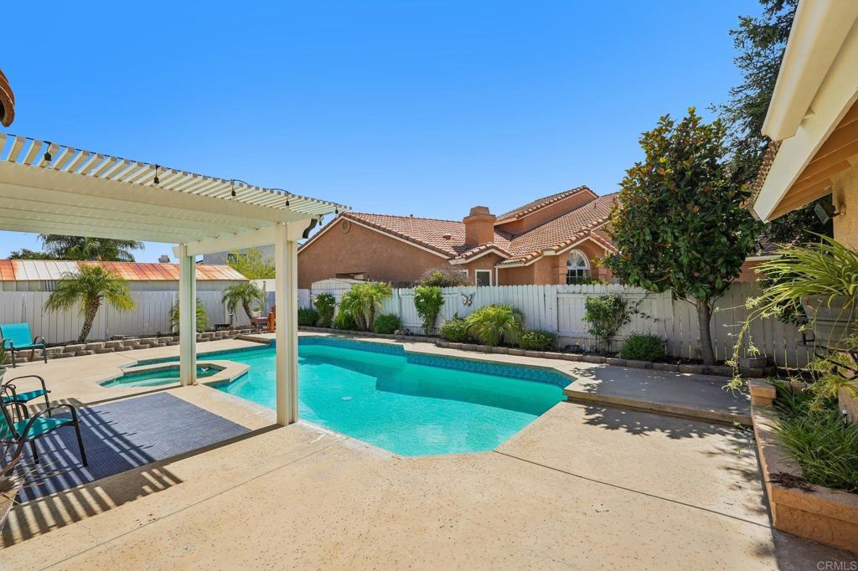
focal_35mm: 16
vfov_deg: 73.7
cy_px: 286
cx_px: 429
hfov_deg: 96.8
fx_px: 381
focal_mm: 16
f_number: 8
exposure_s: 1/1000
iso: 320
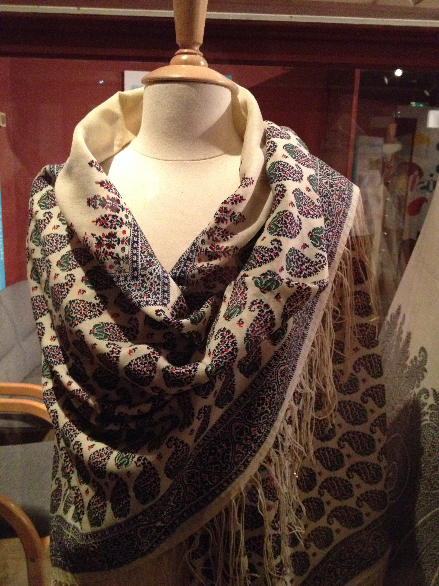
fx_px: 592
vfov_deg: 52.6
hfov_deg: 40.7
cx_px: 220
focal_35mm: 35
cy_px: 293
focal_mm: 4.28
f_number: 2.4
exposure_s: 1/15
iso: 640
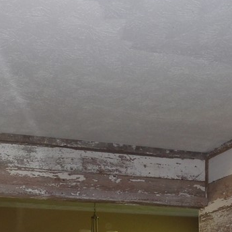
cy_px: 238
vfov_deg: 25.8
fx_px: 478
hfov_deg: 27.3
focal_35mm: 63
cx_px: 116
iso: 200
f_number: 3.2
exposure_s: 1/33
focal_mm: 4.3
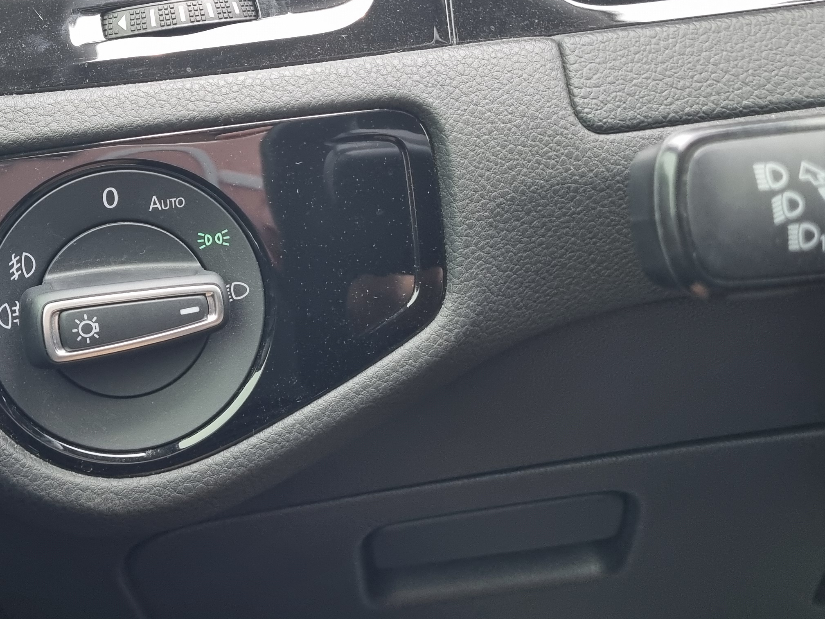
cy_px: 137
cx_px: 242
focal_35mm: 52
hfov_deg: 36.2
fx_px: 1239
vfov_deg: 27.5
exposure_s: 1/120
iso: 160
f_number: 1.8
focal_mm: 5.4
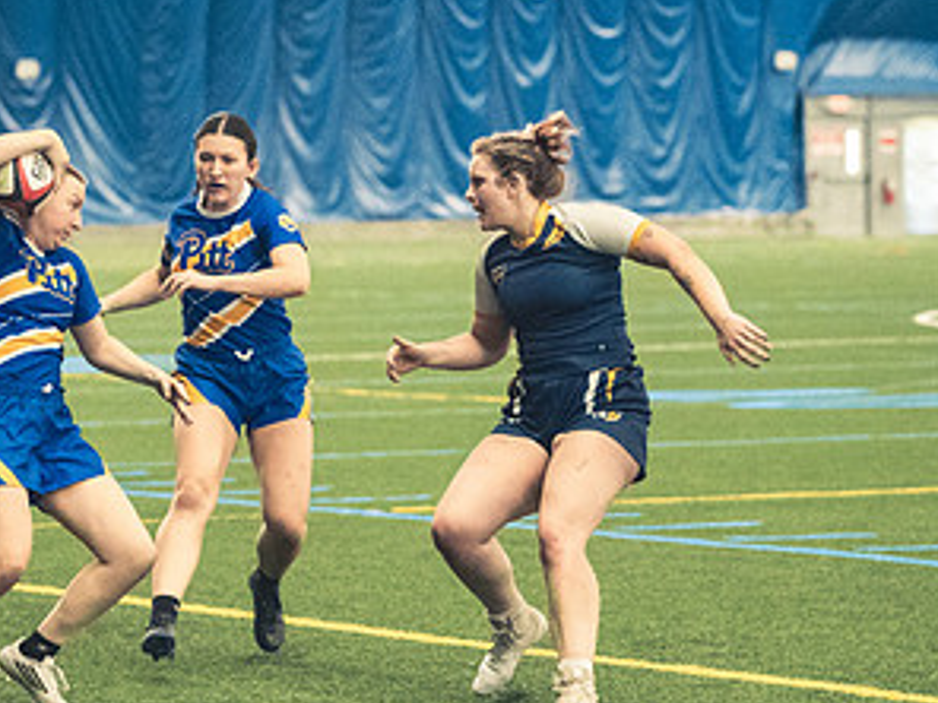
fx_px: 6883
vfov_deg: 5.8
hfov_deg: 7.8
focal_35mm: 254
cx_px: 241
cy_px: 542
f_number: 2.8
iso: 12800
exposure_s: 1/500
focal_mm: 90
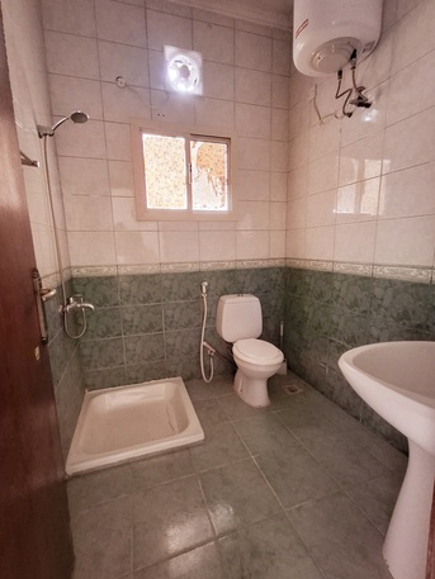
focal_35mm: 16
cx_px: 218
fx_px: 268
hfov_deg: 78.1
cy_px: 290
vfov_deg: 94.5
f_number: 2.2
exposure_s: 1/25
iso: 320
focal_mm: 1.64
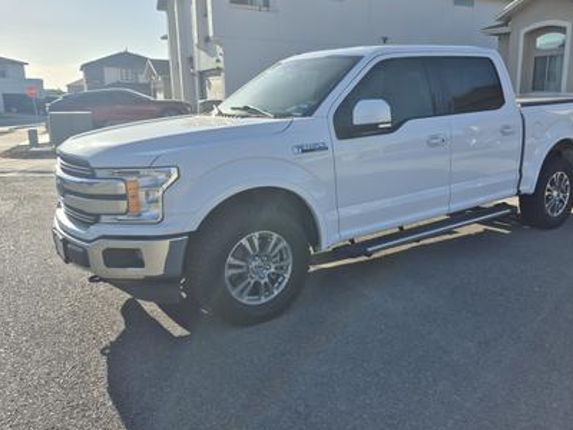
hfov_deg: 60.9
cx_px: 357
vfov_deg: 48.2
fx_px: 480
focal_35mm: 29
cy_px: 214
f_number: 1.8
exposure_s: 1/2512
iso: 25
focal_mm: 5.4
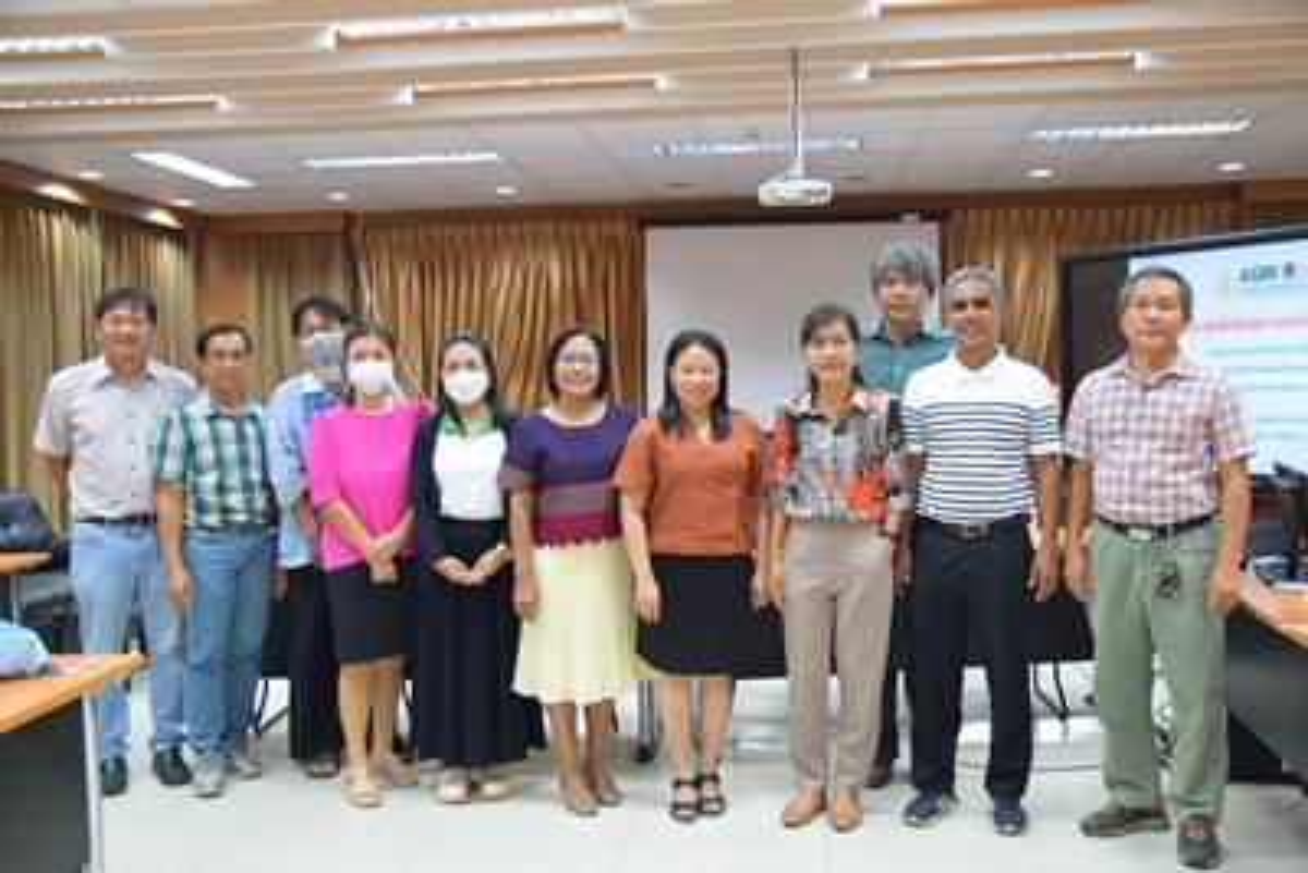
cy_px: 436
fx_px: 1308
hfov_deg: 53.1
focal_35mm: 36
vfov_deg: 36.9
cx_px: 654
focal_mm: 24
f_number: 2.8
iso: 1600
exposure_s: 1/200
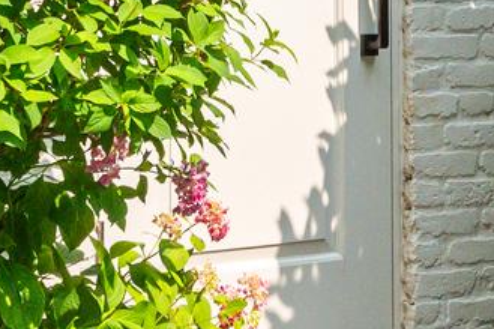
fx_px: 2565
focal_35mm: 187
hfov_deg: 11.0
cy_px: -138
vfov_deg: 7.2
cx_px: 162
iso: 800
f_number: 13
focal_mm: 30
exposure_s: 1/1000
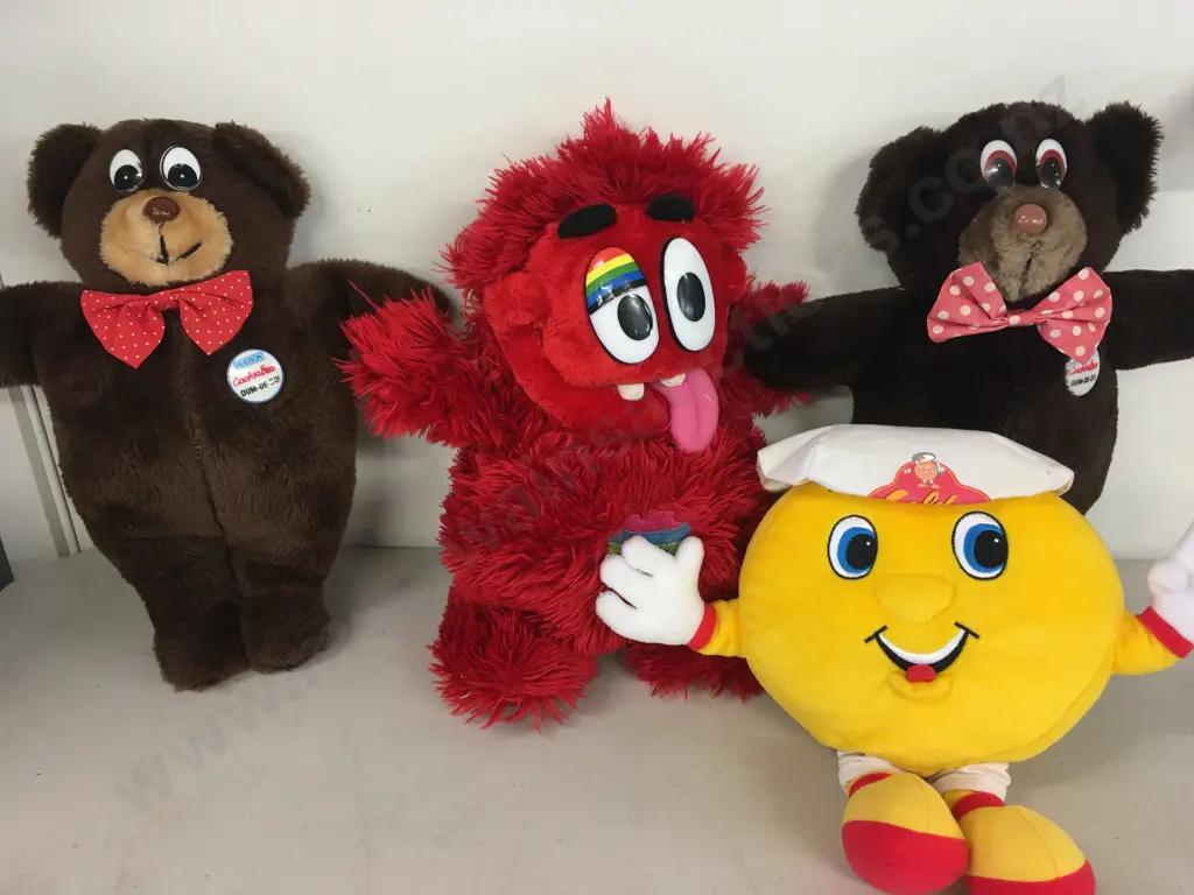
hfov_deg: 61.7
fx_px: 1000
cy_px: 448
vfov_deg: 48.2
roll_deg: -1.6
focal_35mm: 29
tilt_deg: -27.2
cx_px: 597
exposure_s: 1/17
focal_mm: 4.15
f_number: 2.2
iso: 40
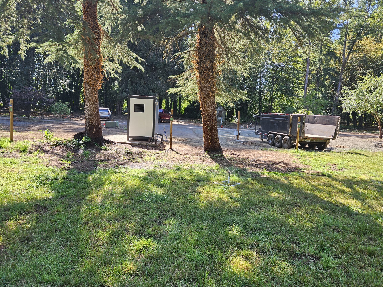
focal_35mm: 26
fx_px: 288
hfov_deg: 67.3
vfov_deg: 53.1
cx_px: 192
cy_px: 144
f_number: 1.8
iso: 25
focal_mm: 5.4
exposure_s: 1/218
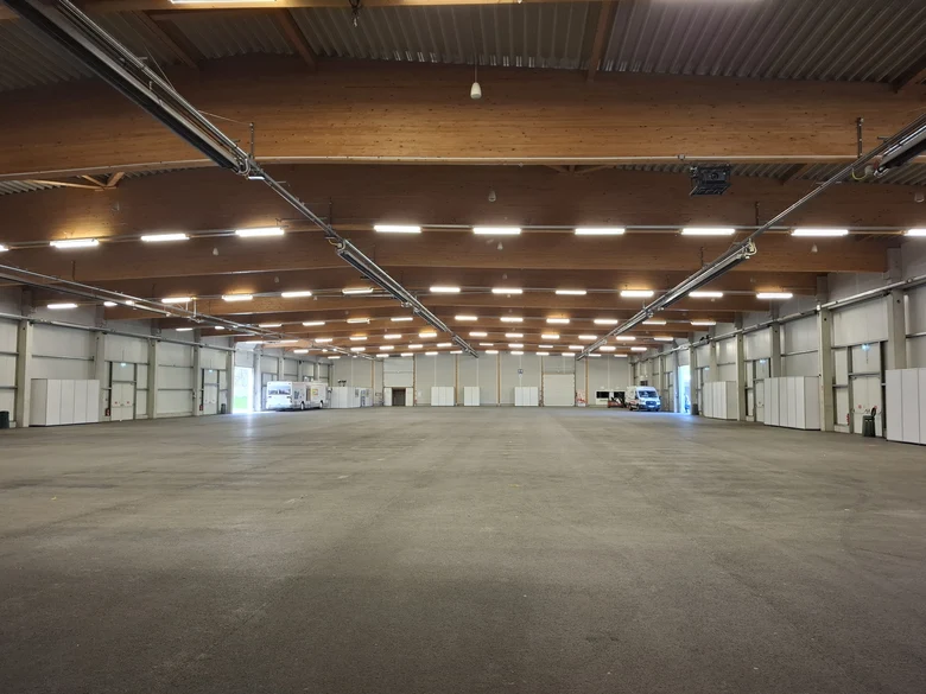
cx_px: 463
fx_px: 615
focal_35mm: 23
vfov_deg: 58.9
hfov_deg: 73.9
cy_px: 347
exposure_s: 1/100
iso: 200
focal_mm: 5.54
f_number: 1.8
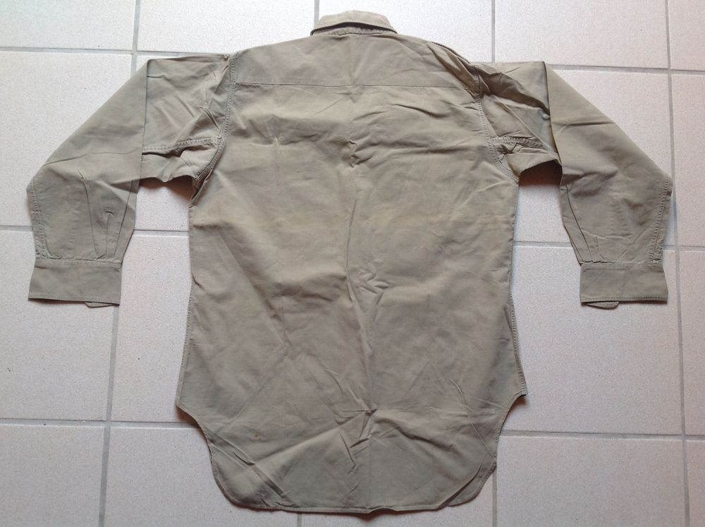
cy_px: 264
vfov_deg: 40.6
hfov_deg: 52.7
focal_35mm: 35
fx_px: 712
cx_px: 352
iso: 50
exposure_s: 1/15
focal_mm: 4.28
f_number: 2.4
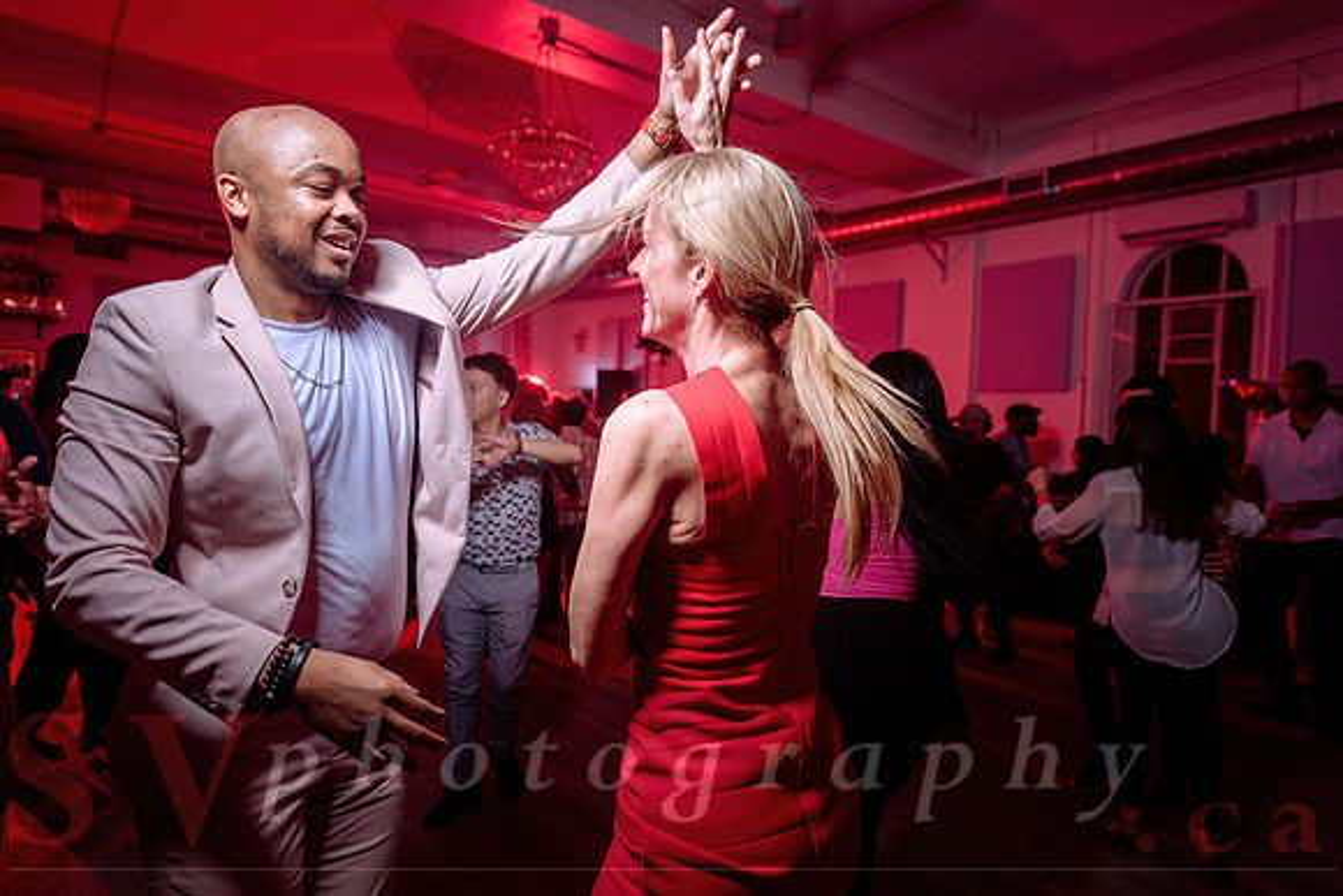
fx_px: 896
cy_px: 448
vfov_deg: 53.2
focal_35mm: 24
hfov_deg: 73.7
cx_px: 672
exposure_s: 1/80
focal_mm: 24
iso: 500
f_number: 2.8
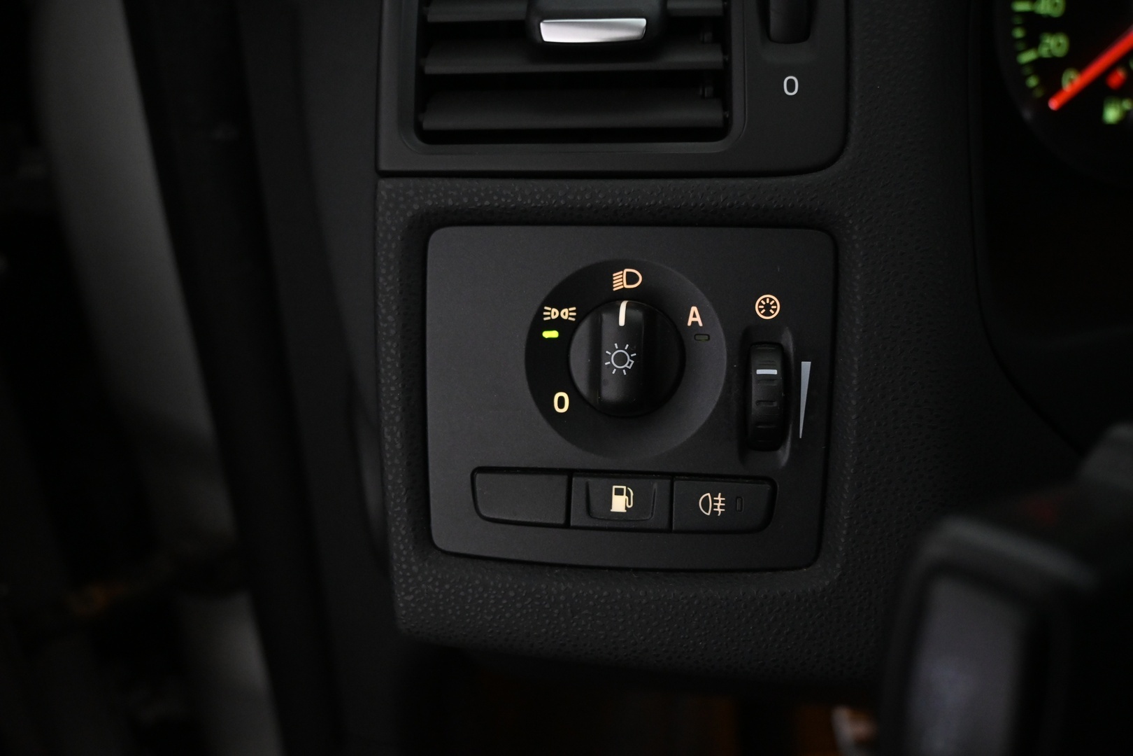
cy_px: 378
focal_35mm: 37
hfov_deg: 52.2
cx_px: 566
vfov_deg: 36.2
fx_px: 1157
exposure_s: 1/40
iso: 2500
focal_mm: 24.5
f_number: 4.2
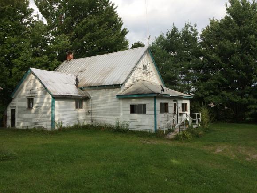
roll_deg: +1.2
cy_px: 96
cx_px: 128
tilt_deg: +1.7
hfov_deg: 61.7
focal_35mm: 29
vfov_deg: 48.2
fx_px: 215
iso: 32
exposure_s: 1/720
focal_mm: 4.15
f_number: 2.2
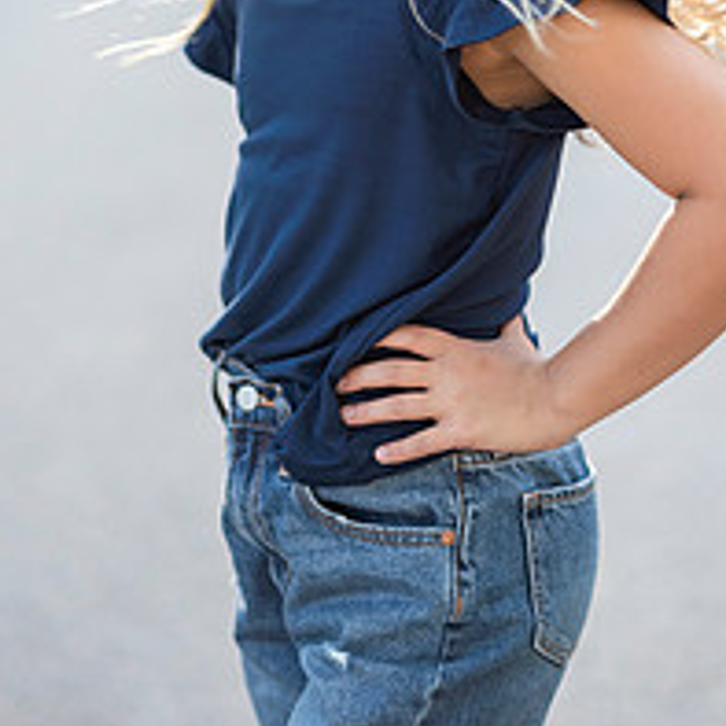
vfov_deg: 10.5
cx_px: 420
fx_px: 3915
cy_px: -85
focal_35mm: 165
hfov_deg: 10.6
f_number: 2.2
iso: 400
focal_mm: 85
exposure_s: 1/400
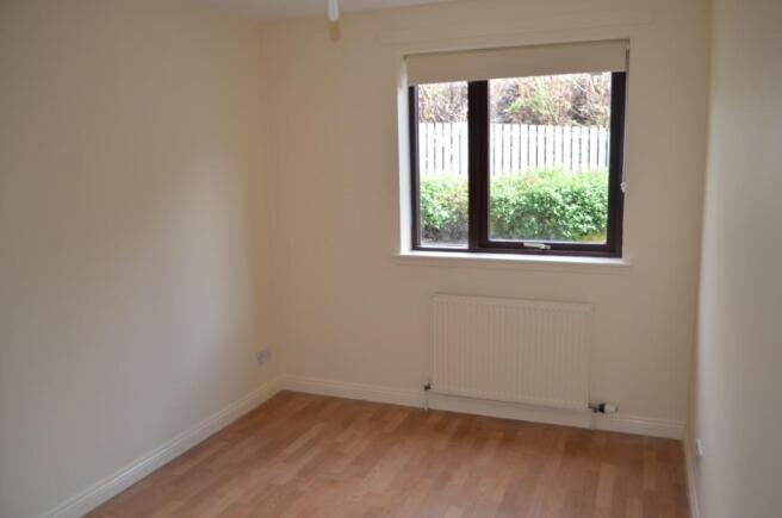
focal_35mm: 27
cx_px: 391
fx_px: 585
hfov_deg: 67.5
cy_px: 259
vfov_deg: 47.8
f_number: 3.5
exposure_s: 1/125
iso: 200
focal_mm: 18
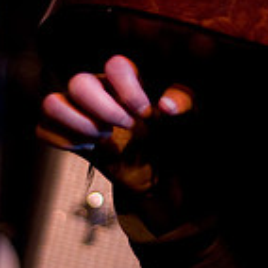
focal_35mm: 260
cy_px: 20
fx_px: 2277
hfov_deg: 6.7
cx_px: 223
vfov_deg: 6.7
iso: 1000
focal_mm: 50
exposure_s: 1/80
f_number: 1.8
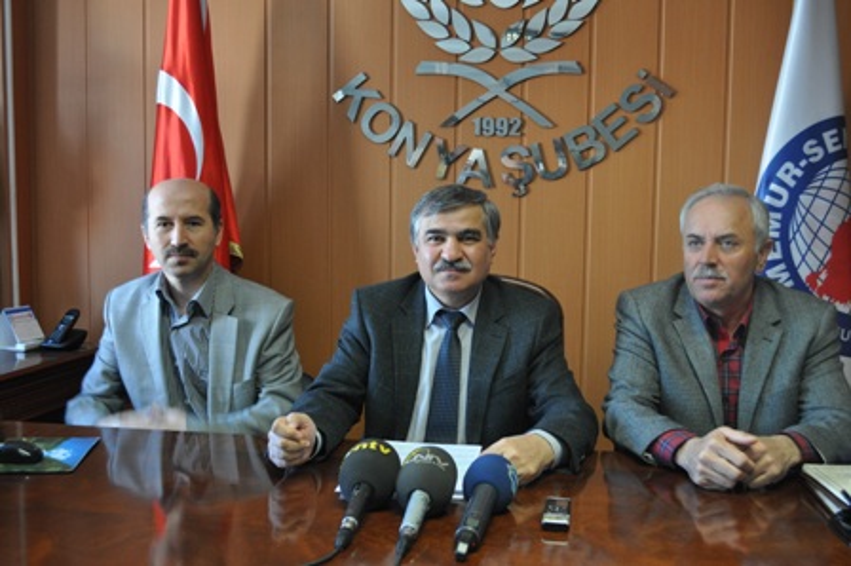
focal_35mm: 36
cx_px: 426
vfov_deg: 36.8
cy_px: 283
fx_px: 850
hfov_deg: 53.2
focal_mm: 24
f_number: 4
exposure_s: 1/40
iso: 800
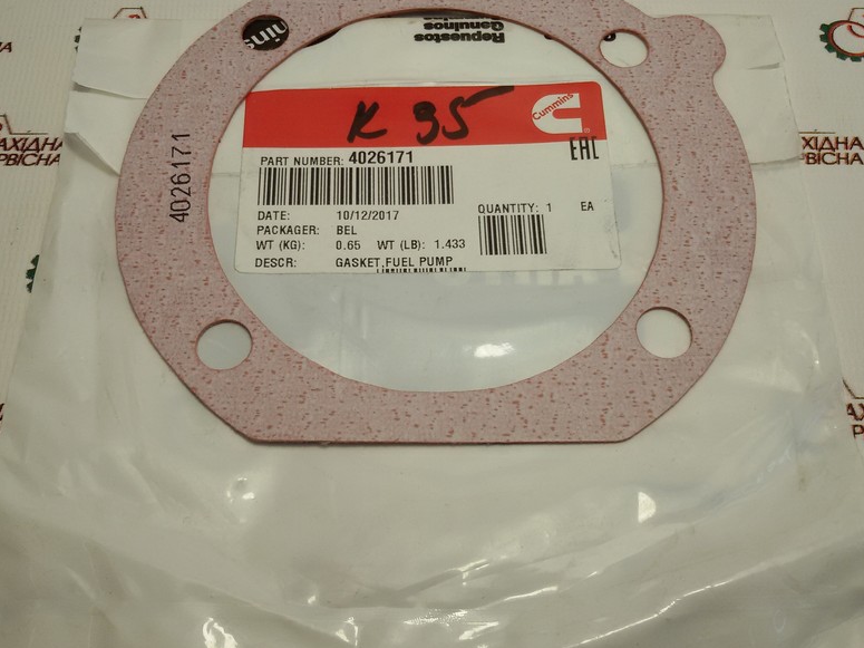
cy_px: 275
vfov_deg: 35.9
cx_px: 396
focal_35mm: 40
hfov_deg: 46.8
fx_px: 998
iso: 40
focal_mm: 2.93
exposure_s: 1/111
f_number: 2.4
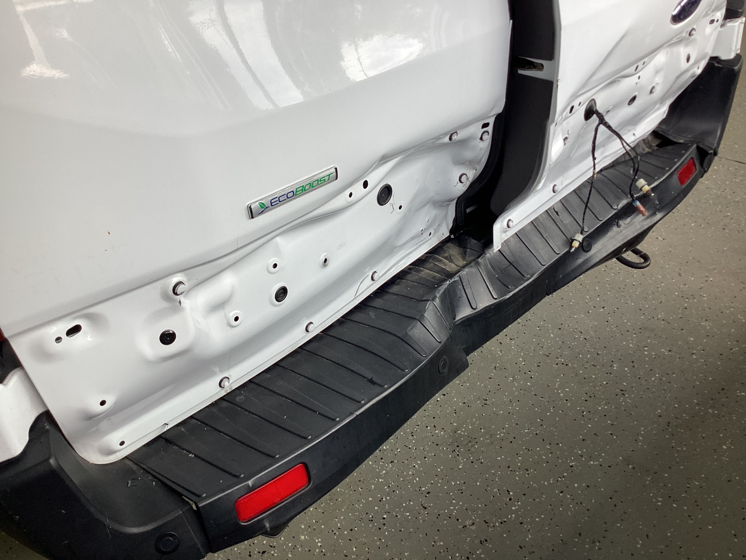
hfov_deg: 58.4
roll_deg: +7.2
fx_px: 668
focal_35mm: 31
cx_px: 373
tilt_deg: -34.4
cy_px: 280
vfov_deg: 45.4
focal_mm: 3.3
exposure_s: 1/120
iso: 25
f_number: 2.4
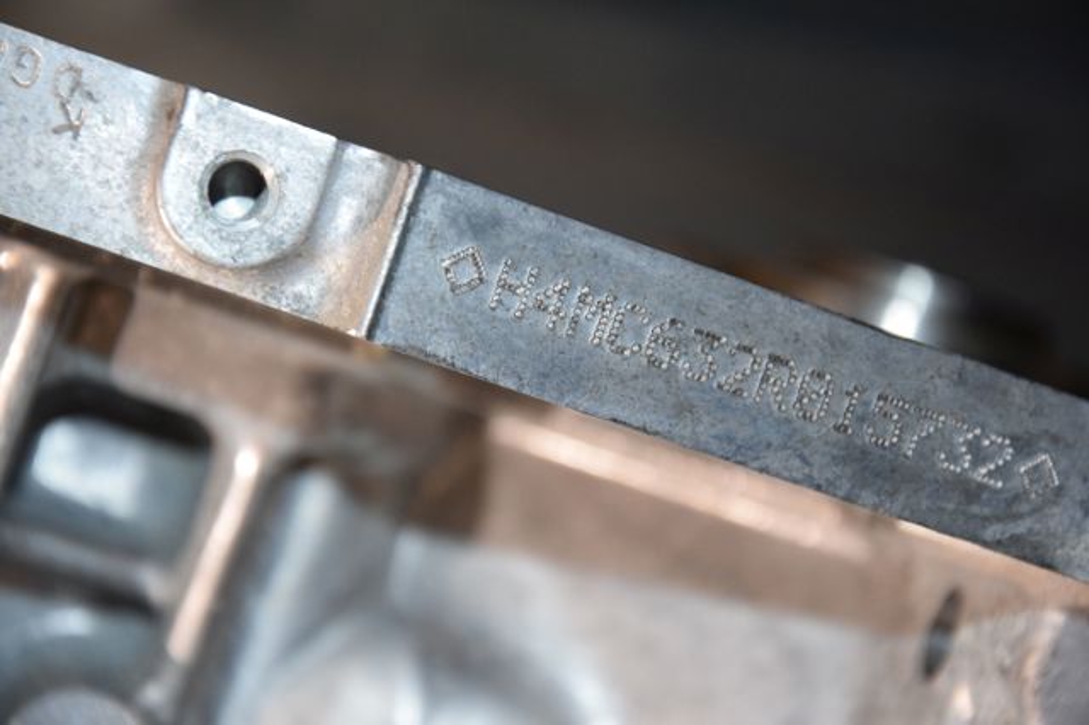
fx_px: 4762
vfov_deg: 8.7
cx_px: 544
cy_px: 362
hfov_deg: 13.0
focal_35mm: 158
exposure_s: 1/60
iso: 1600
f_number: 5.6
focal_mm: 105
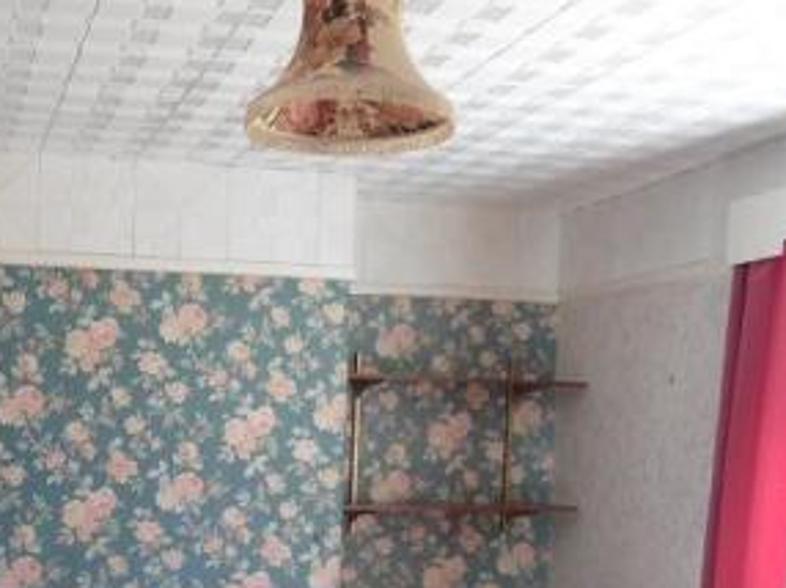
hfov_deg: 37.2
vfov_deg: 28.2
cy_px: 554
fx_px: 1112
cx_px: 125
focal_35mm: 49
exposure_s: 1/60
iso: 250
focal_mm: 4.3
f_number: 3.3
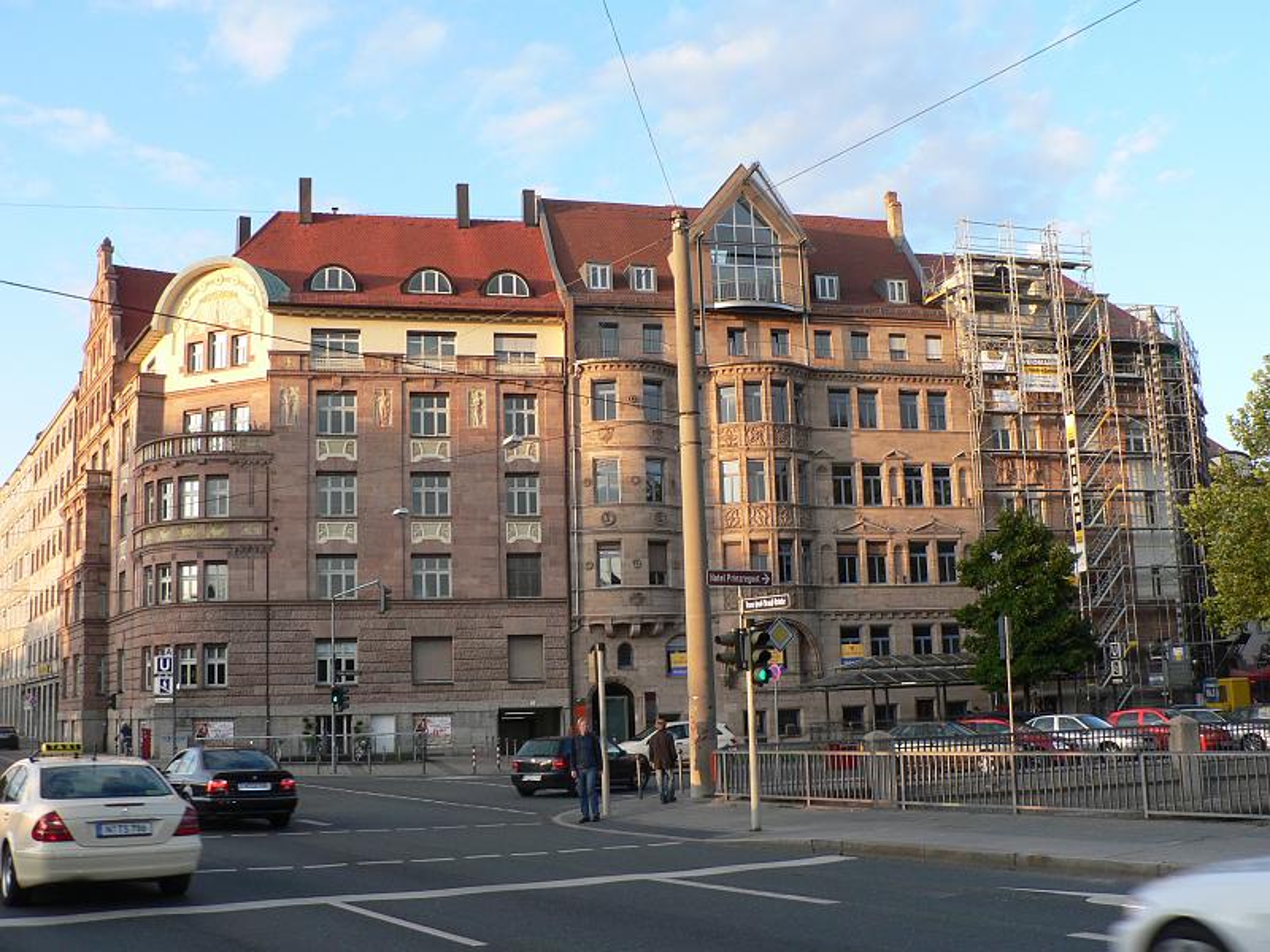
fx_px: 1321
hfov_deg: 51.4
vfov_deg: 39.7
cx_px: 635
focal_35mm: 36
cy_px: 476
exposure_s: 1/100
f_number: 3.6
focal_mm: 6
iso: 80
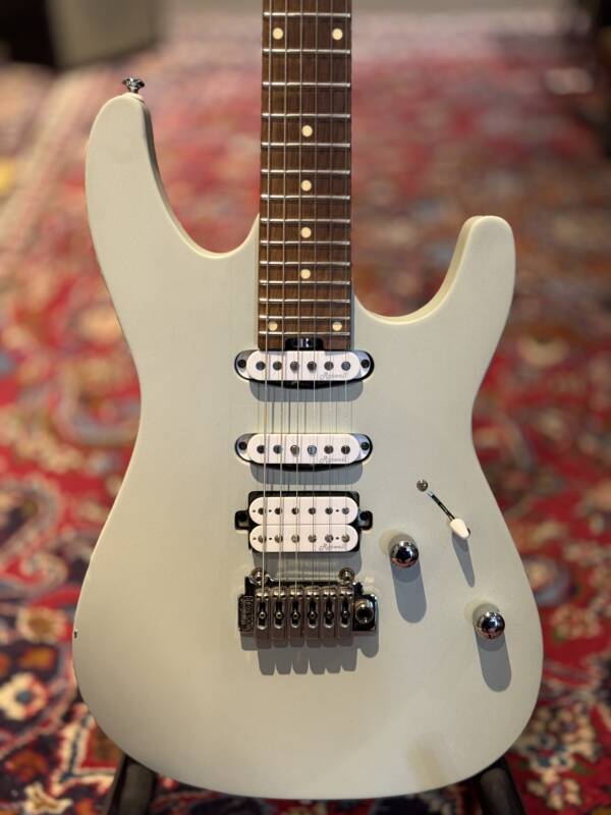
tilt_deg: -28.5
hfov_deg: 30.3
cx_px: 306
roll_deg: +0.7
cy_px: 408
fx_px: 1130
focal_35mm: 48
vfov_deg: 39.7
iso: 200
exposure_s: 1/40
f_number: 1.78
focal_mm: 6.76
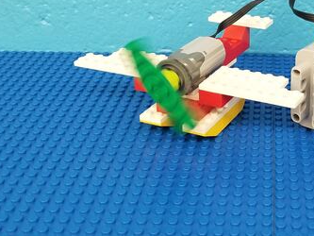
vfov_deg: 24.1
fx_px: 544
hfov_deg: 31.2
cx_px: 260
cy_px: 51
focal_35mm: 60
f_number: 1.7
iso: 320
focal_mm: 4.25
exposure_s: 1/60
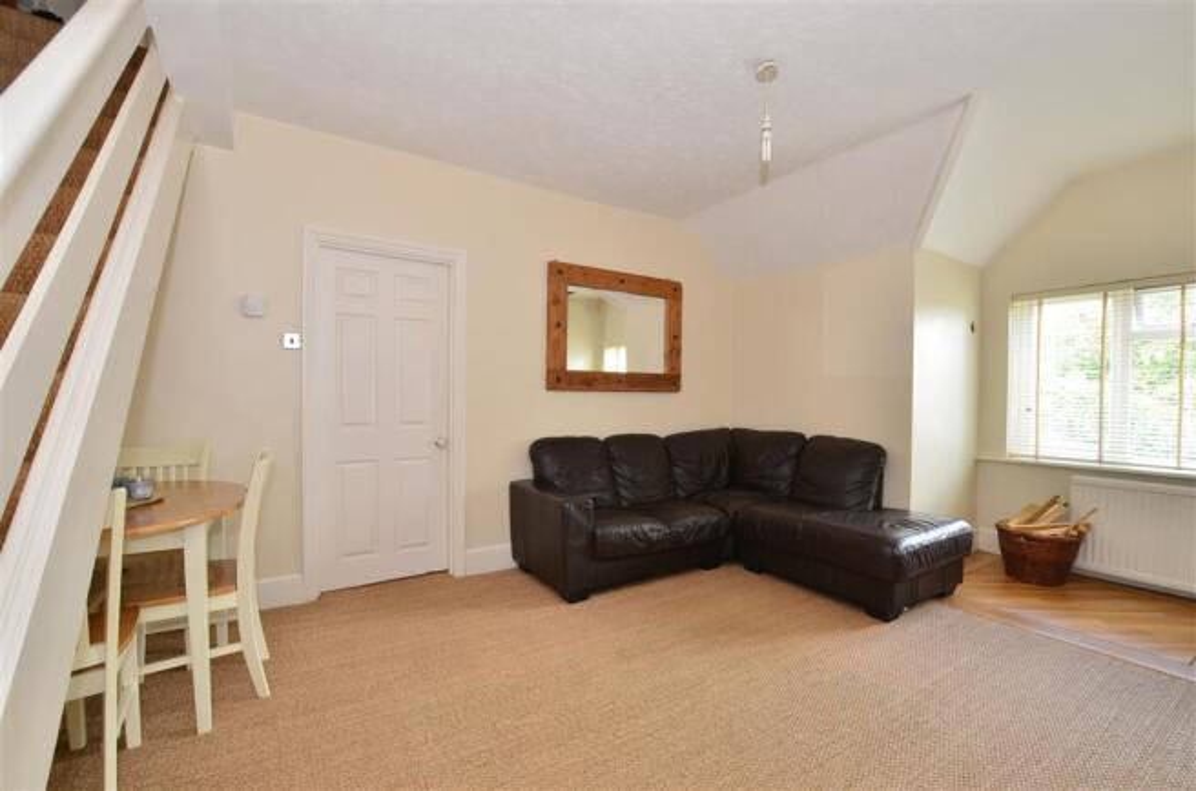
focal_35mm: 15
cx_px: 598
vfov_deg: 77.0
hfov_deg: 100.5
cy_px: 396
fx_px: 497
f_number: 11
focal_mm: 10
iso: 400
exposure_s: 1/5
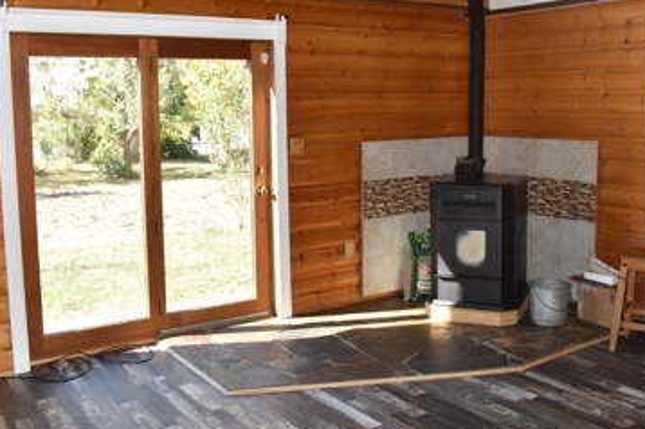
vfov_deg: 33.6
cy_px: 178
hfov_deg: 48.9
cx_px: 312
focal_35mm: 40
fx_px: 709
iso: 360
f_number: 5.6
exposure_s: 1/125
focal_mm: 21
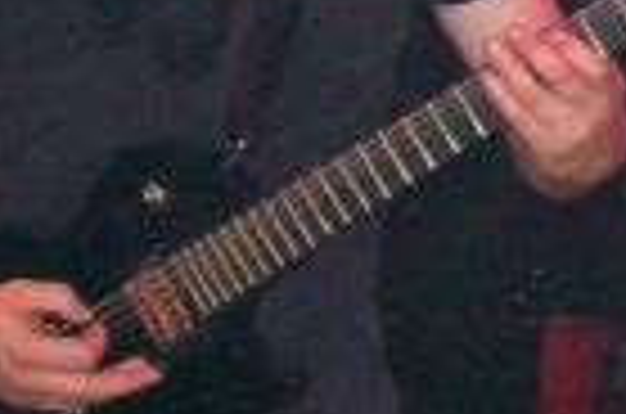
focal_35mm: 216
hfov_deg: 8.9
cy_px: 140
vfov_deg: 6.3
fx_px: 3747
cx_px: 1329
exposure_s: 1/64
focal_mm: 6
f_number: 2.7
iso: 140
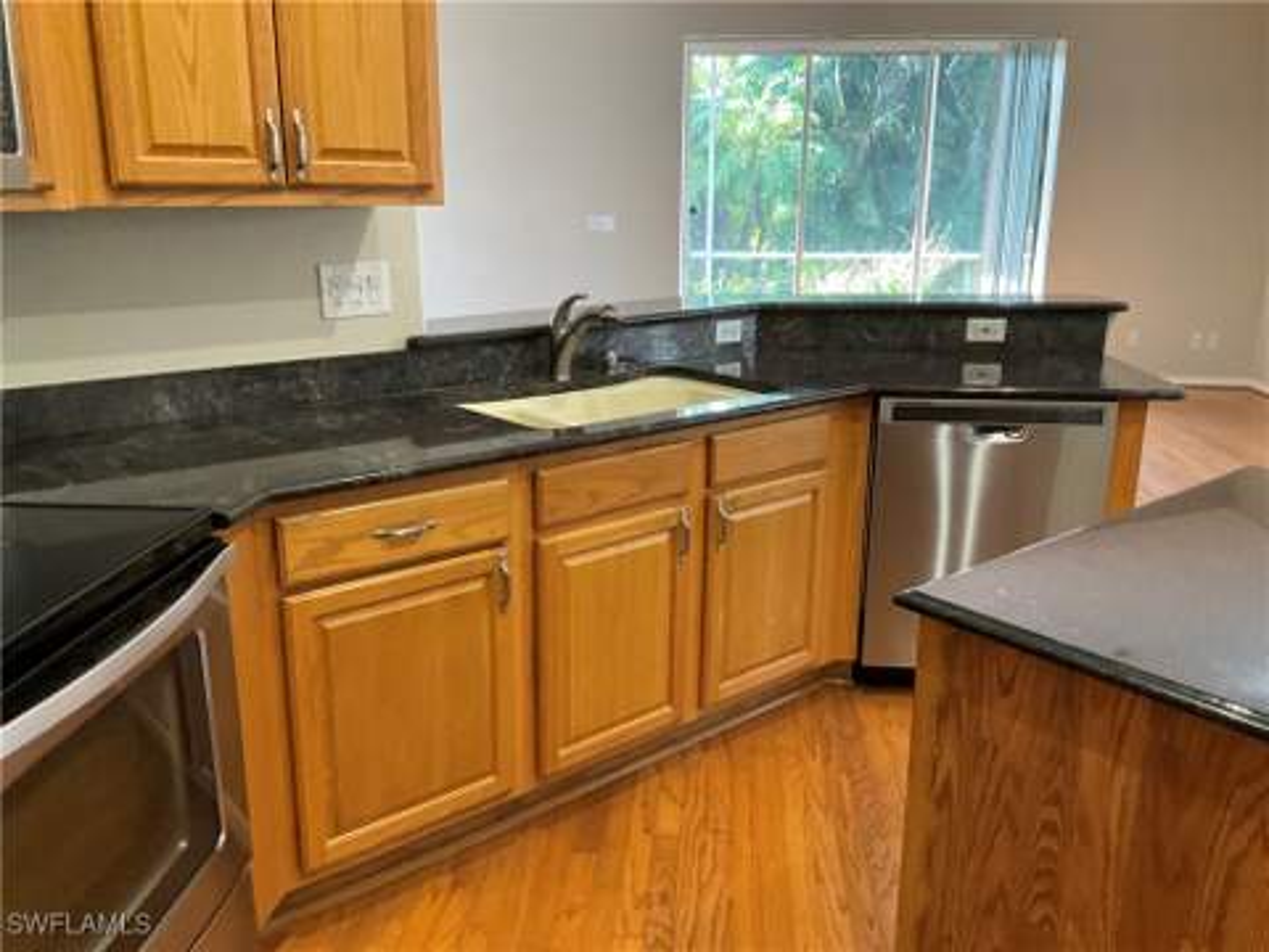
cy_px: 476
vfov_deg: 48.2
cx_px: 634
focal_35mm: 29
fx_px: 1063
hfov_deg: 61.7
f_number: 1.8
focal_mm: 3
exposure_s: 1/60
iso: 160
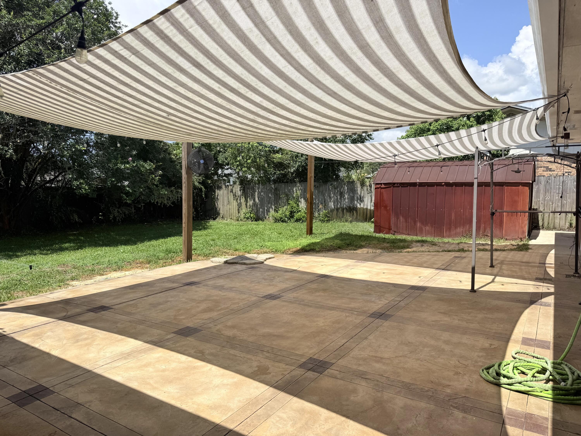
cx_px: 290
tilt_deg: -5.3
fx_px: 403
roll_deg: -0.5
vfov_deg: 56.8
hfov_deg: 71.6
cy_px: 218
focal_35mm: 24
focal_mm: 6.76
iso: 80
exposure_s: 1/4167
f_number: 1.78
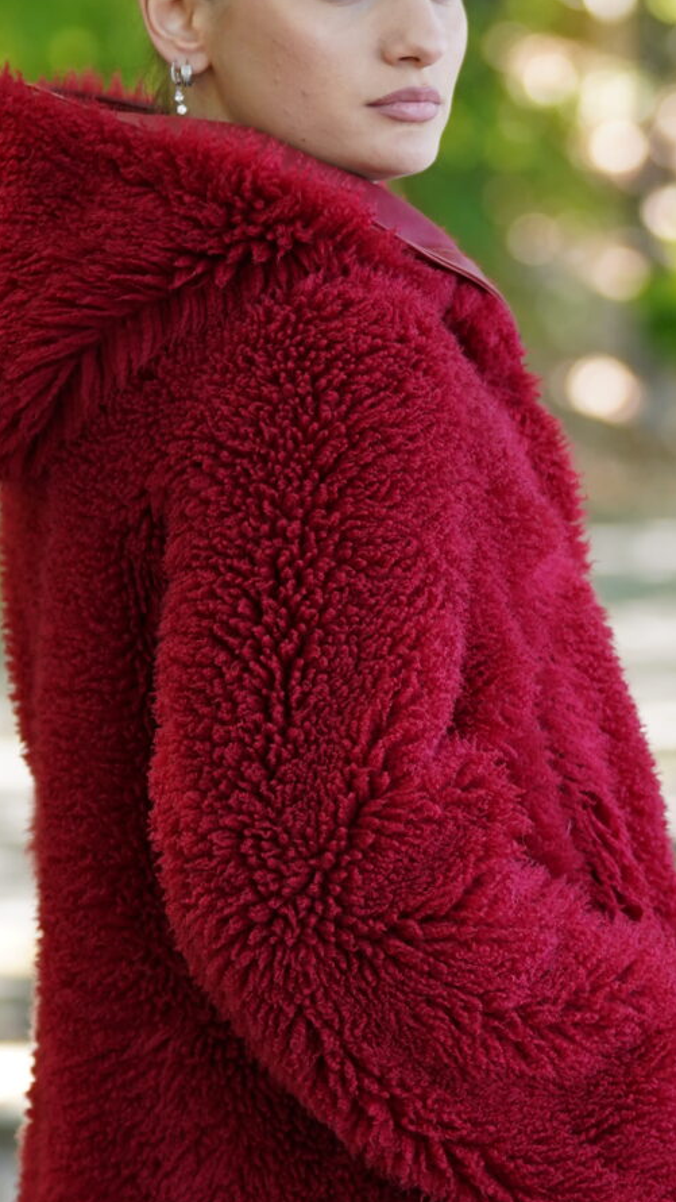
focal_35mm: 259
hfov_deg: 4.7
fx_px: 8249
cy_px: 570
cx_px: 647
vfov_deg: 8.3
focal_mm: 86
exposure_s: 1/320
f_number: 2.8
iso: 500
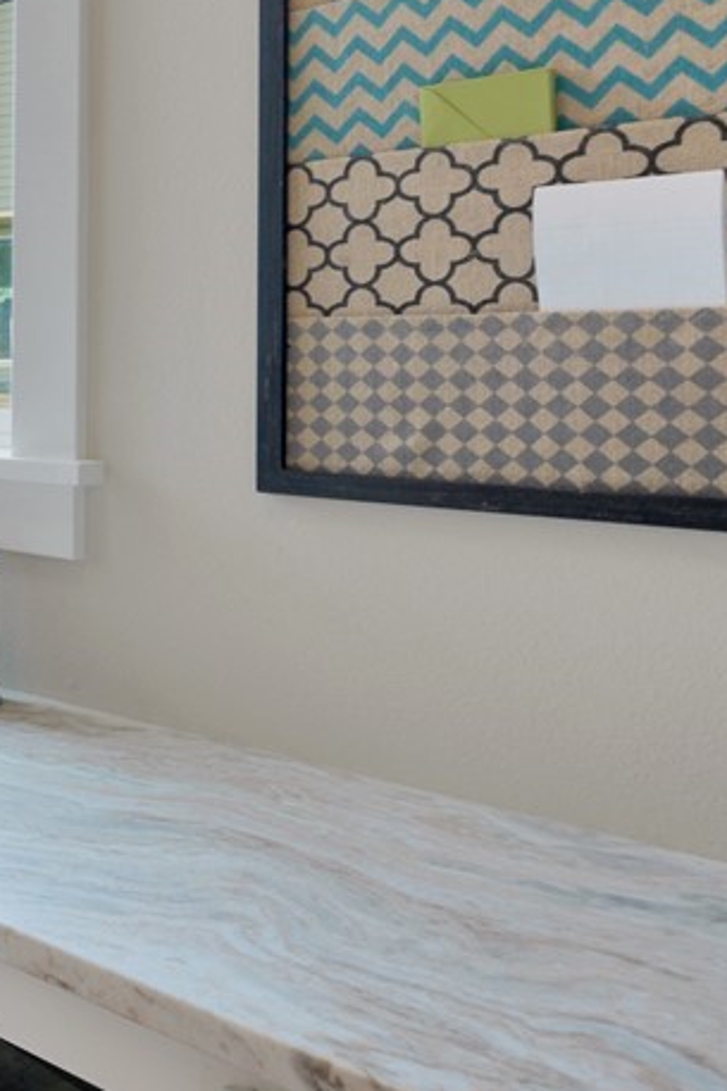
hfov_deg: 23.6
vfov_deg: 48.5
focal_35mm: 39
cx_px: -471
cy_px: 366
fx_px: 1188
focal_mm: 11
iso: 200
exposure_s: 1/8
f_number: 9
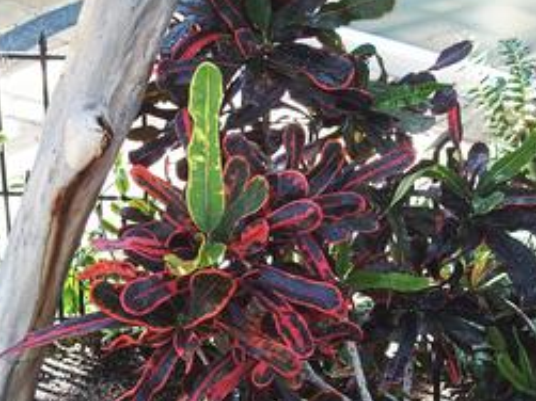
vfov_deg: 21.8
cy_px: 258
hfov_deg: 29.0
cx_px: 256
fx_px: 1037
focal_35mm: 67
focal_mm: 9
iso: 160
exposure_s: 1/80
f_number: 2.8
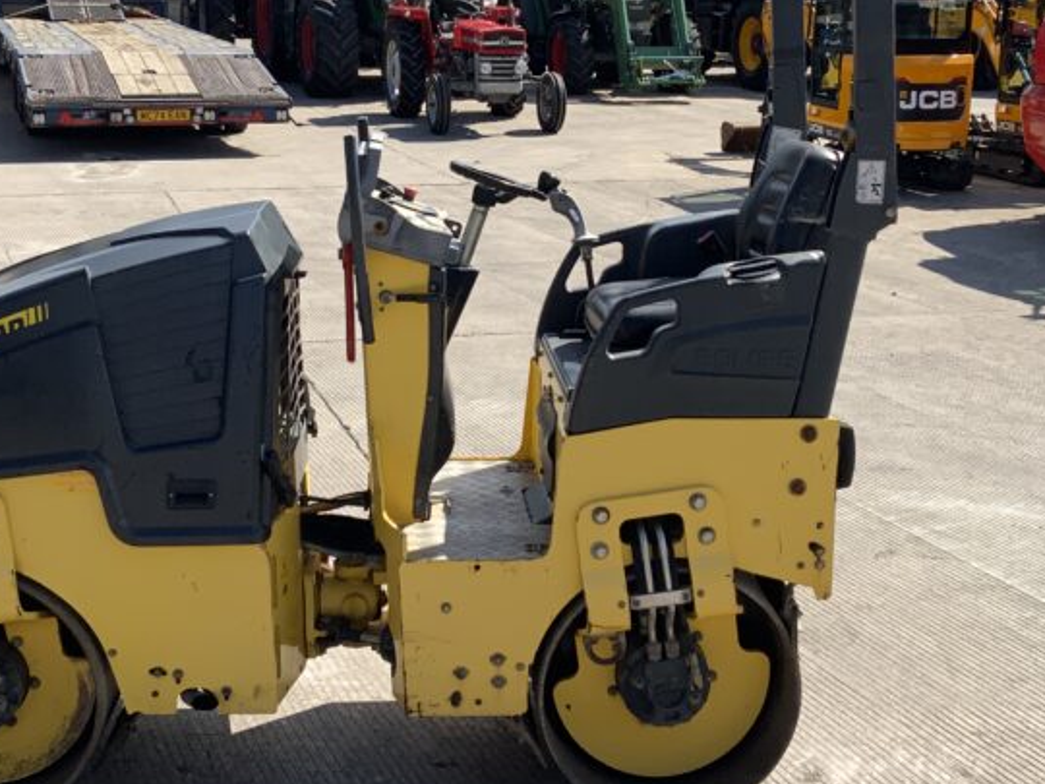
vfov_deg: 26.4
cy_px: 275
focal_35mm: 55
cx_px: 528
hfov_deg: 34.9
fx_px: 1660
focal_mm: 3
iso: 16
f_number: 1.8
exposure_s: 1/1626
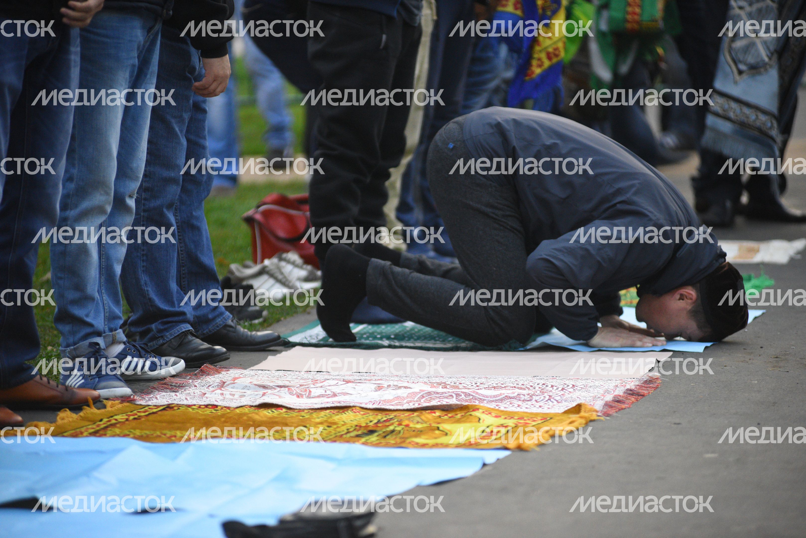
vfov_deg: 6.9
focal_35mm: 200
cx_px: 403
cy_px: 269
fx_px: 4479
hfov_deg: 10.3
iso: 3200
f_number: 2.8
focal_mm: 200
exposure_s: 1/800
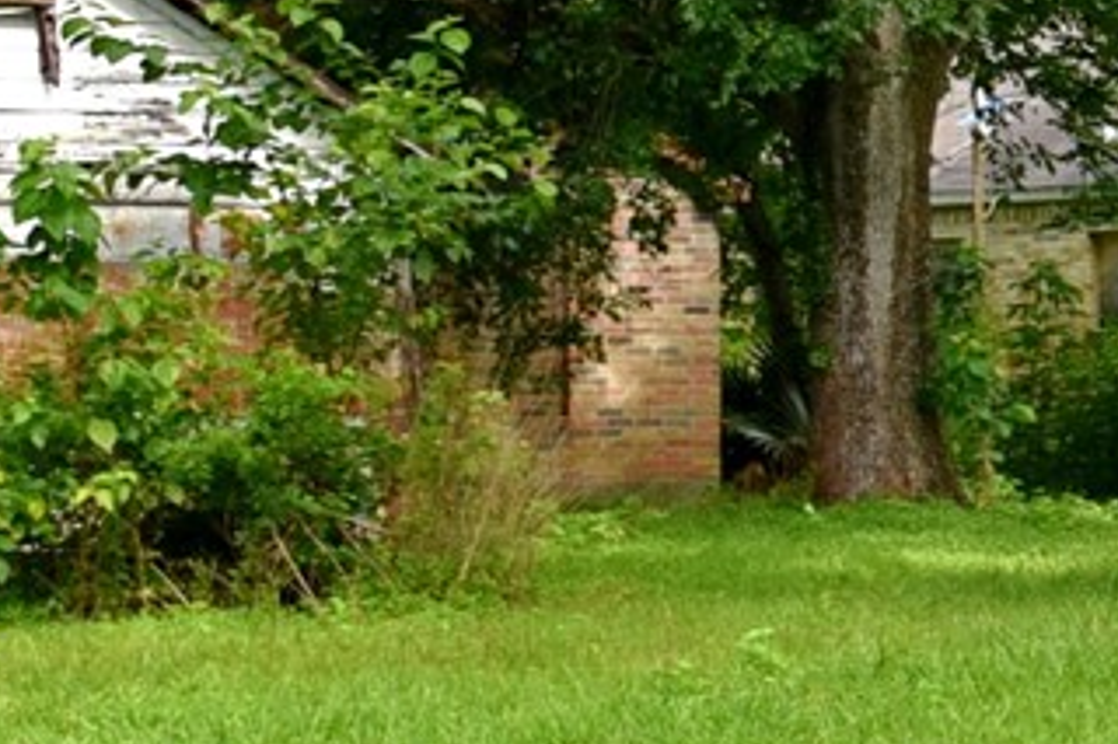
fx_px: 5059
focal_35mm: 163
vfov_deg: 8.4
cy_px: 304
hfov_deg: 10.4
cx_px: 2903
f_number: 5.6
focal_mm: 24
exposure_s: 1/125
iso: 125
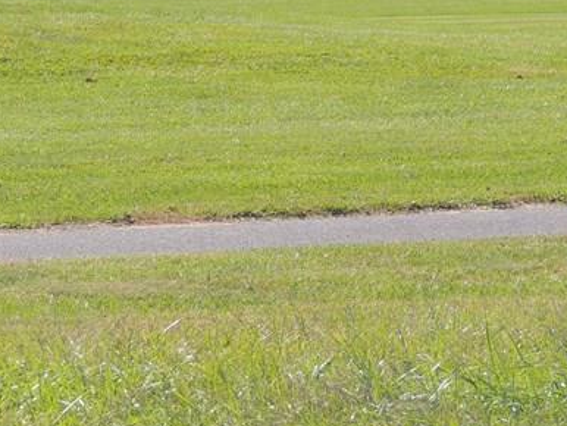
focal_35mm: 358
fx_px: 5868
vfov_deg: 4.2
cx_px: 228
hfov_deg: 5.5
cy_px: 0
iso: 100
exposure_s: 1/400
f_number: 4.3
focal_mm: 24
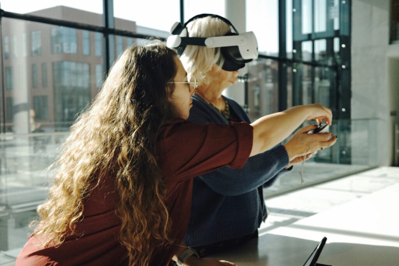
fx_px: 443
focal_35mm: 40
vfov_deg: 33.4
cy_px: 133
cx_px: 200
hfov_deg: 48.5
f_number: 3.5
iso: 1600
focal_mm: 26
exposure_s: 1/800
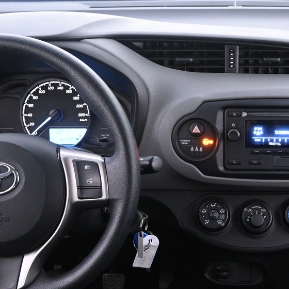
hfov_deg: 28.5
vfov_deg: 28.8
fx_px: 557
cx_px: 229
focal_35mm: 59
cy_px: 202
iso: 3200
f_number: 3.5
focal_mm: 16
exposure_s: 1/25
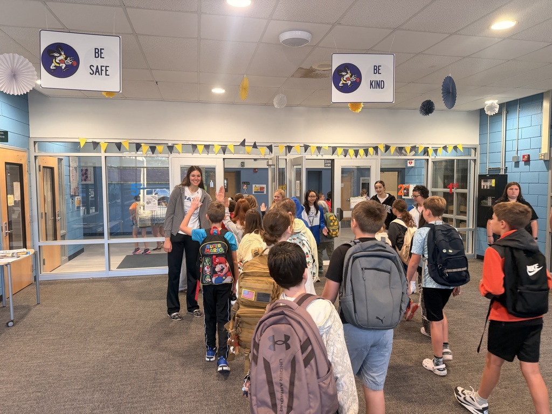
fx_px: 383
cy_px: 207
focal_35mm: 24
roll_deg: +0.2
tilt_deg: -3.9
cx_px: 276
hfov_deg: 71.6
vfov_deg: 56.8
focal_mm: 6.76
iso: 125
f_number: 1.78
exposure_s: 1/60
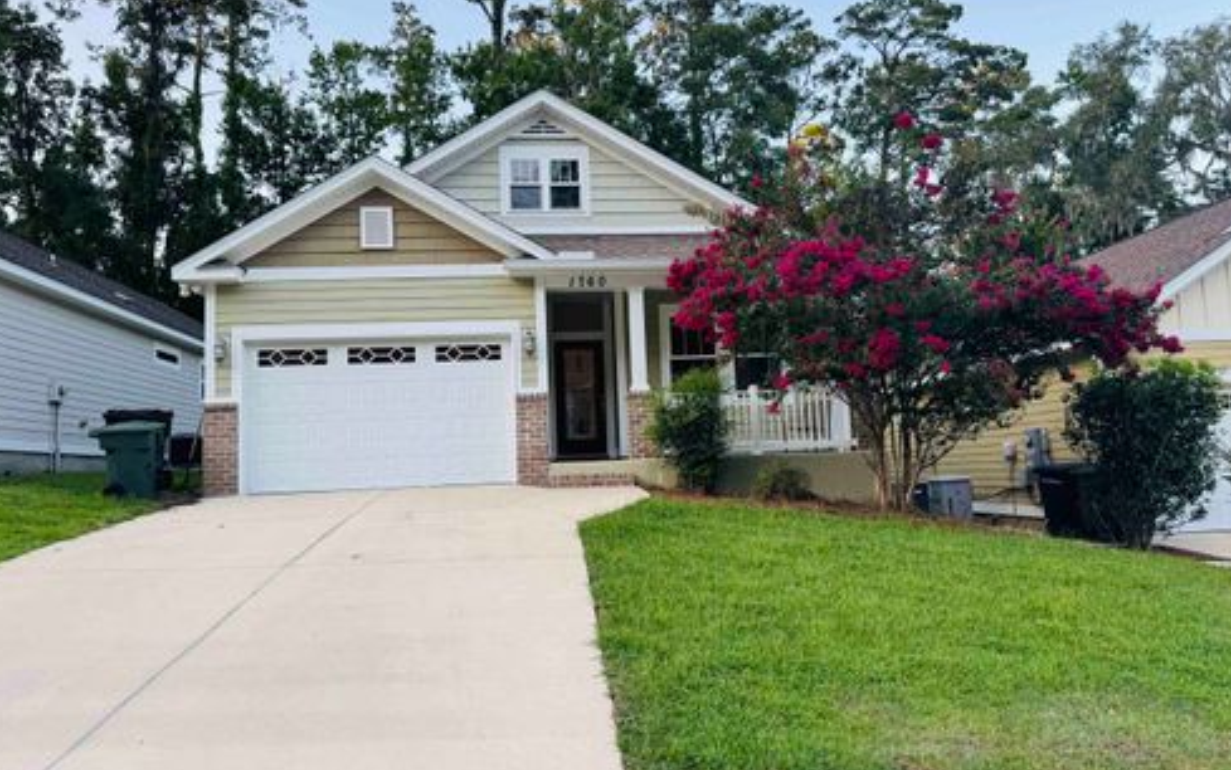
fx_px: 873
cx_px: 612
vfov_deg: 47.6
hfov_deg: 70.4
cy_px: 376
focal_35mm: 26
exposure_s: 1/325
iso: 80
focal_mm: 6.76
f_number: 1.78
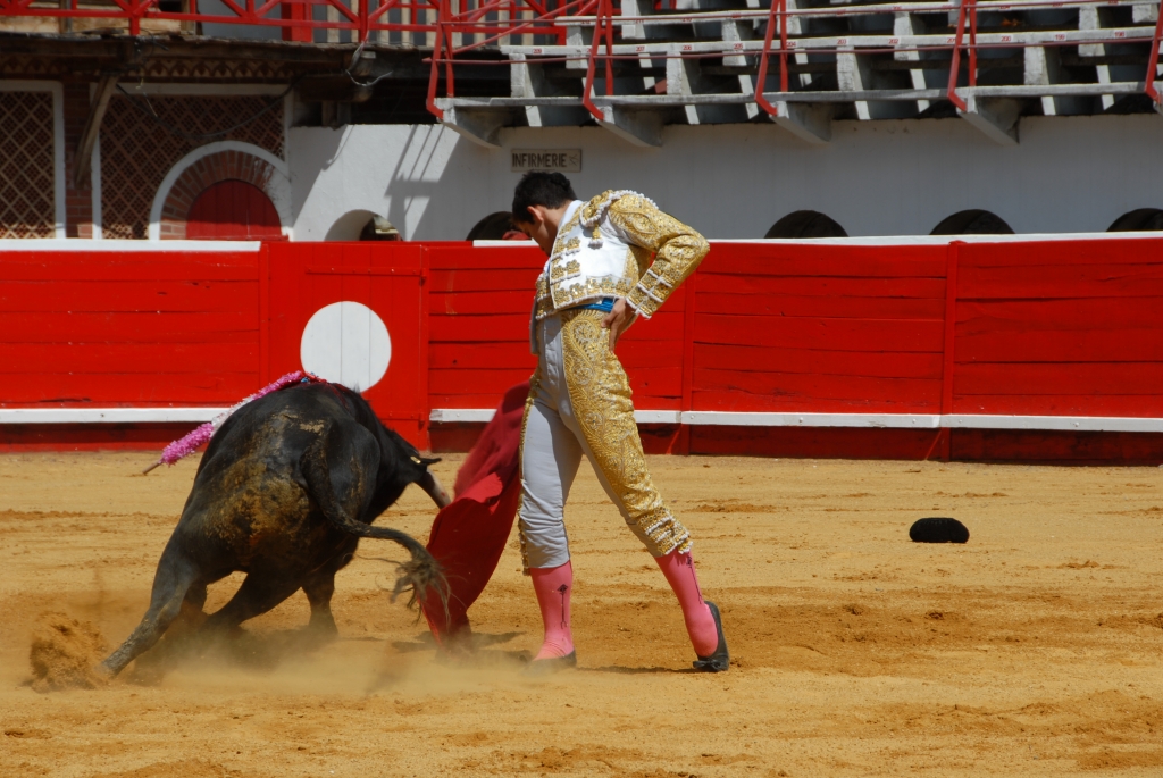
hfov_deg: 10.5
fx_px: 6306
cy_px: 389
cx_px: 582
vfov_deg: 7.1
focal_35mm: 195
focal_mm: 130
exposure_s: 1/250
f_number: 9.5
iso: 100
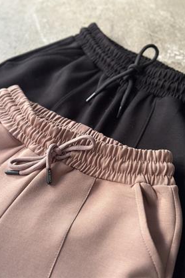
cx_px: 92
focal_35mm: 51
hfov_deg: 26.5
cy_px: 137
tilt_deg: -52.5
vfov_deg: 38.9
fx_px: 393
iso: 400
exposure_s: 1/53
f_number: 1.78
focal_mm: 6.86
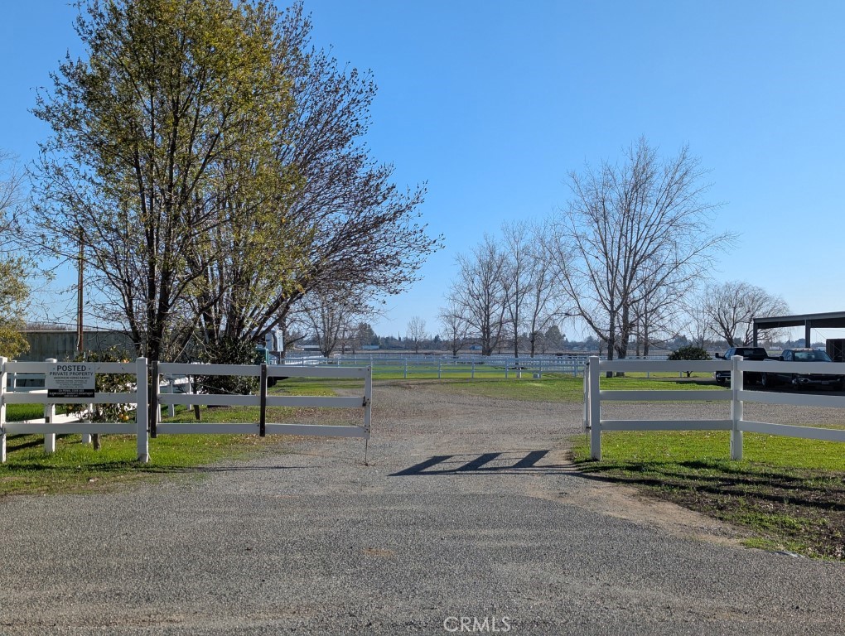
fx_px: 1173
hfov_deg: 39.6
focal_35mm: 48
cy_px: 318
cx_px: 422
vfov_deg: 30.3
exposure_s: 1/2710
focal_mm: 6.81
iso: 45
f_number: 1.85
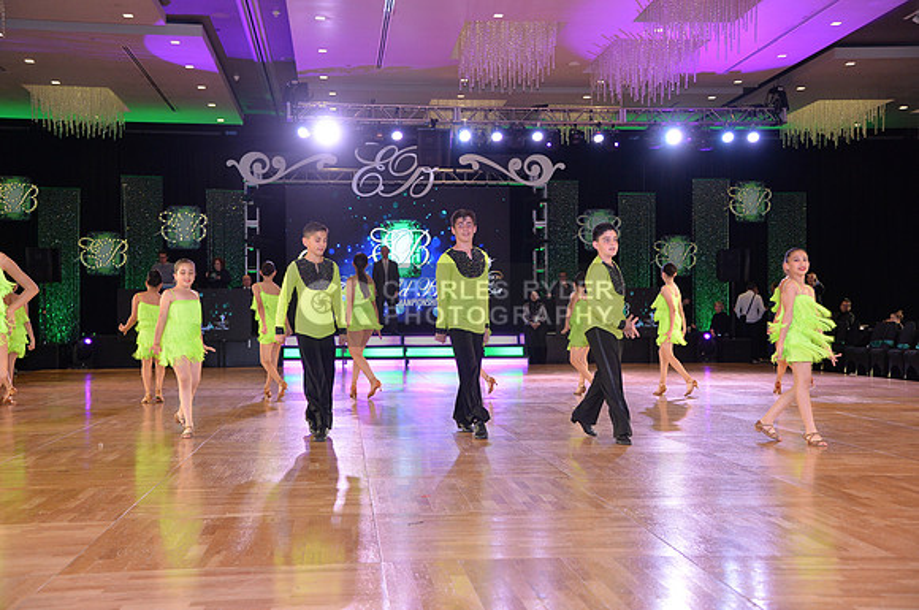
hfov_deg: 41.2
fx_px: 1224
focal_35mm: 48
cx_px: 460
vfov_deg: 28.0
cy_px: 305
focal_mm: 48
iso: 1600
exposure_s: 1/250
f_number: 4
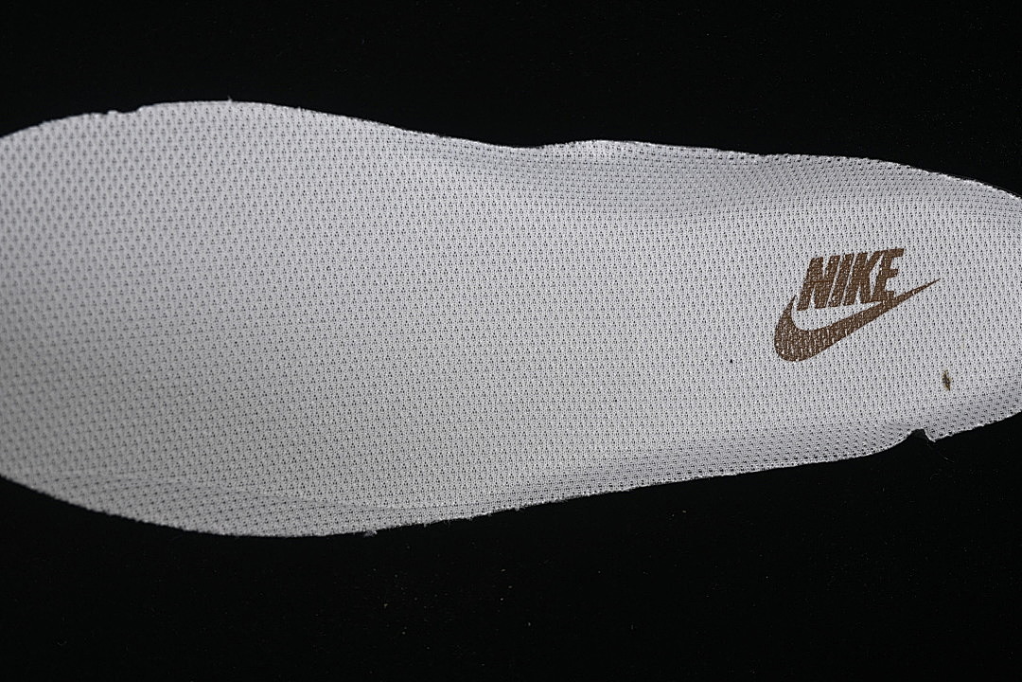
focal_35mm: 75
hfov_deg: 27.0
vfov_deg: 18.2
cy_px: 341
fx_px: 2129
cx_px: 511
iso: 160
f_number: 7.1
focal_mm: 50
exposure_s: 1/80
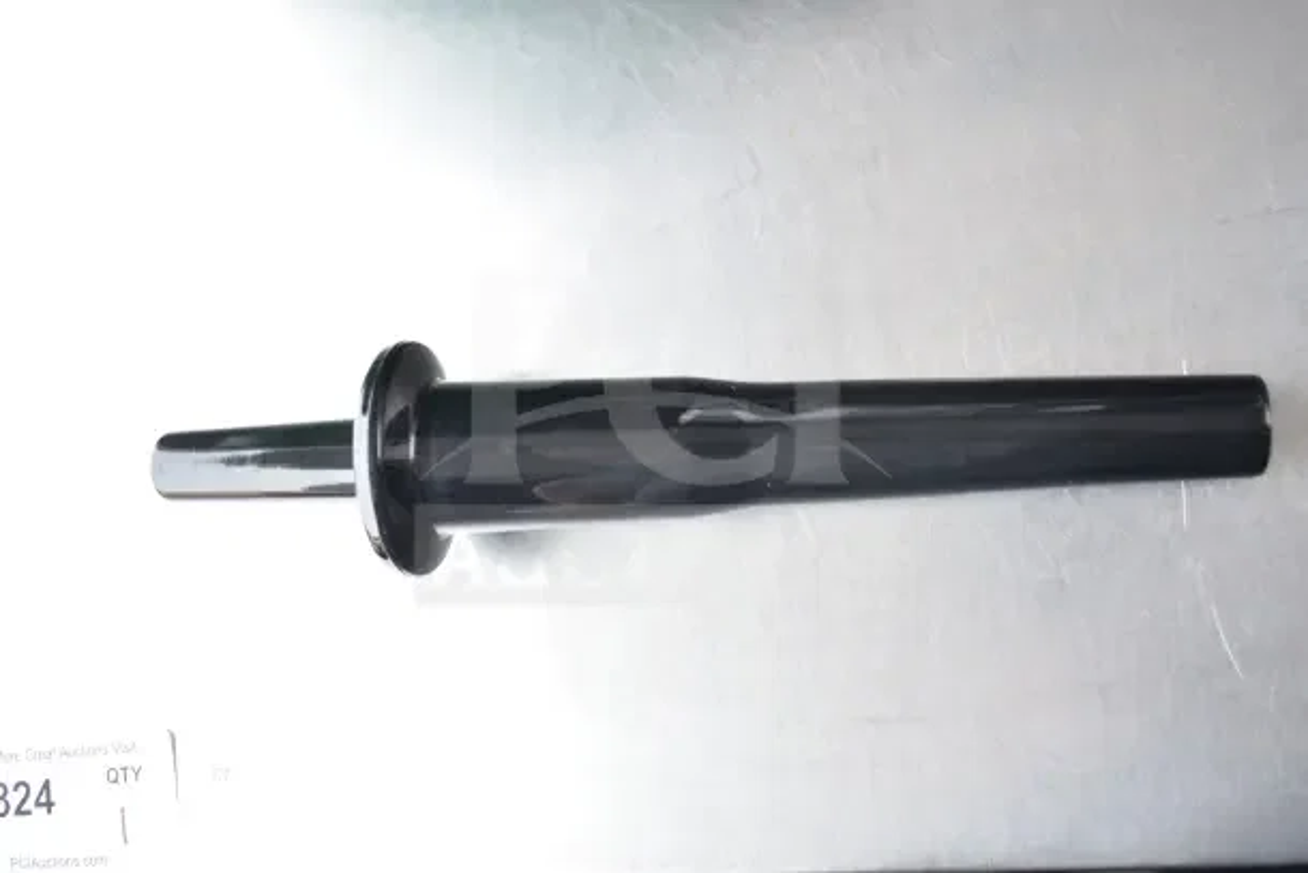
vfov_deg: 36.9
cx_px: 654
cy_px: 436
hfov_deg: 53.1
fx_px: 1308
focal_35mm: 36
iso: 200
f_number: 4.5
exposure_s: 1/80
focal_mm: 24
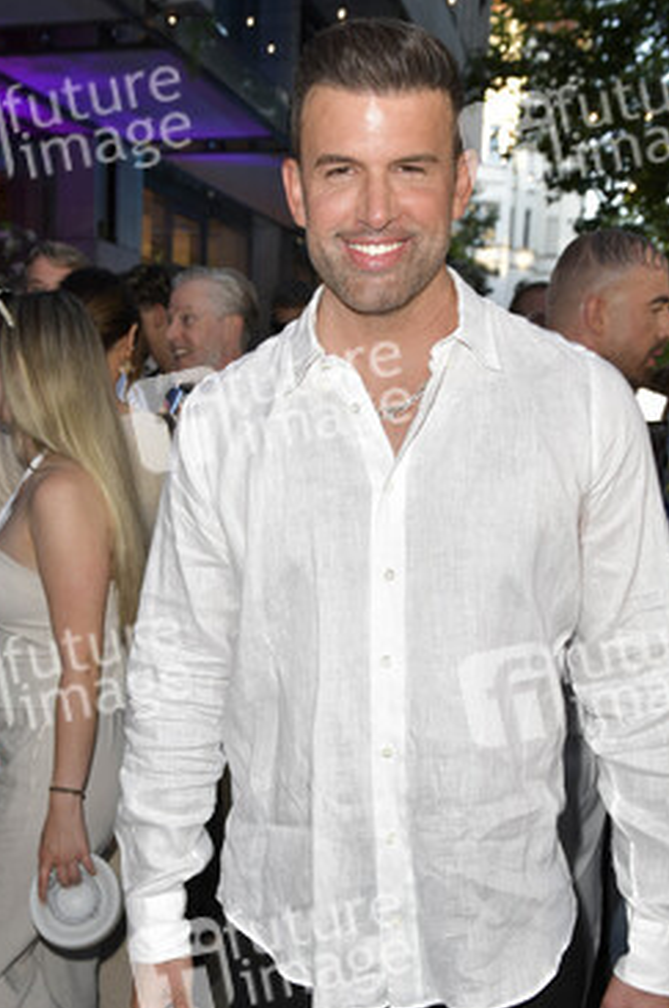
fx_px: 978
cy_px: 545
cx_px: 350
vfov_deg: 54.4
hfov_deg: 37.7
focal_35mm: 35
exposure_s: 1/250
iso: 800
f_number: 6.3
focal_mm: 32
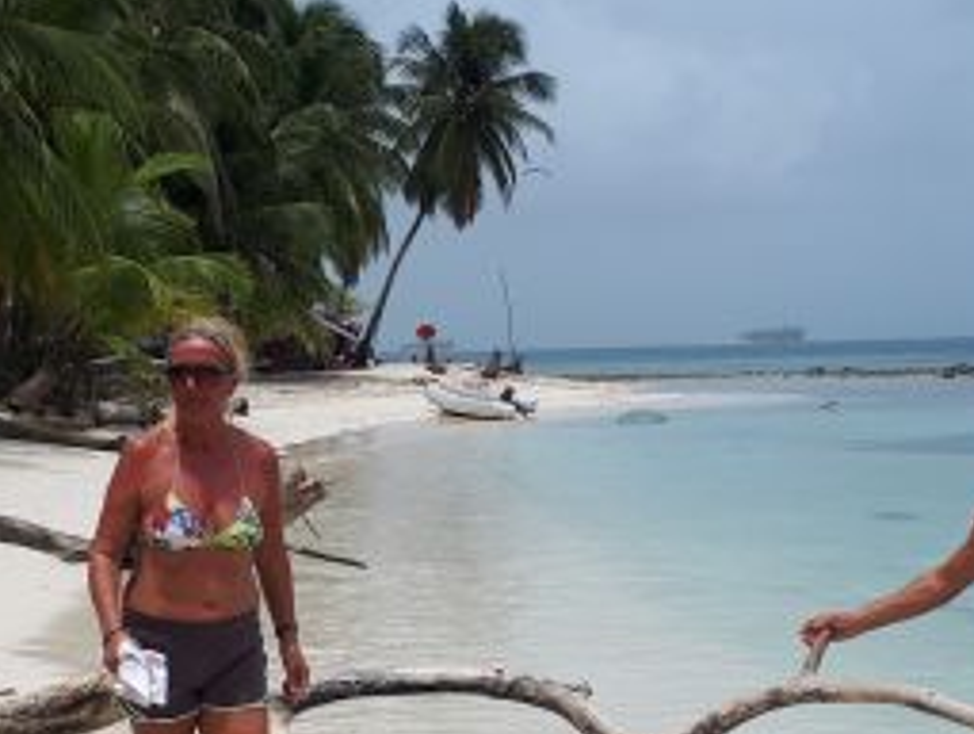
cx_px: 409
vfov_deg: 19.8
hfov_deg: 26.3
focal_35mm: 74
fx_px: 2085
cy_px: 545
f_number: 1.9
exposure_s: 1/3106
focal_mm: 3.6
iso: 40
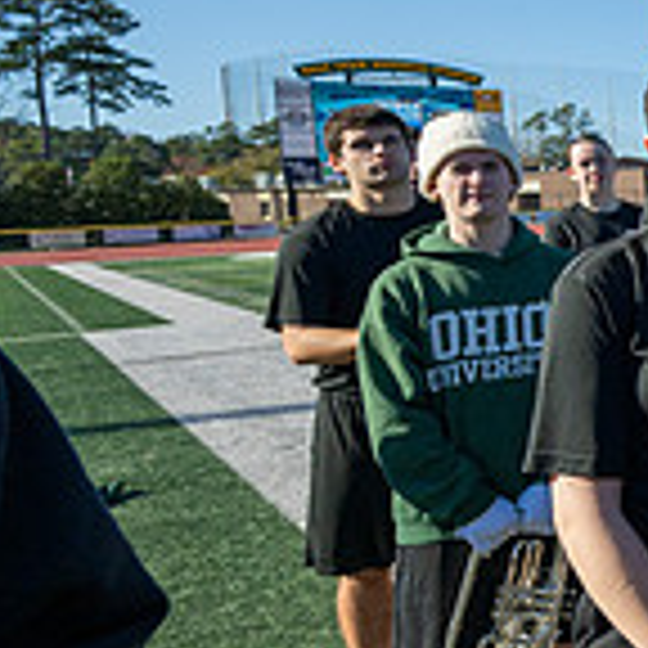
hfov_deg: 21.6
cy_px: 263
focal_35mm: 48
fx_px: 1017
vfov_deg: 35.2
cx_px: 1184
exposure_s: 1/2000
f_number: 5
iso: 320
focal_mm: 14
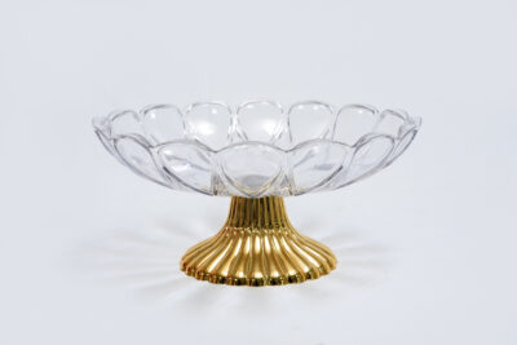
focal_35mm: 70
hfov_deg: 28.8
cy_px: 172
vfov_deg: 19.5
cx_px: 258
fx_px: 1006
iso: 6400
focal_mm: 70
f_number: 16
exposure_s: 1/160
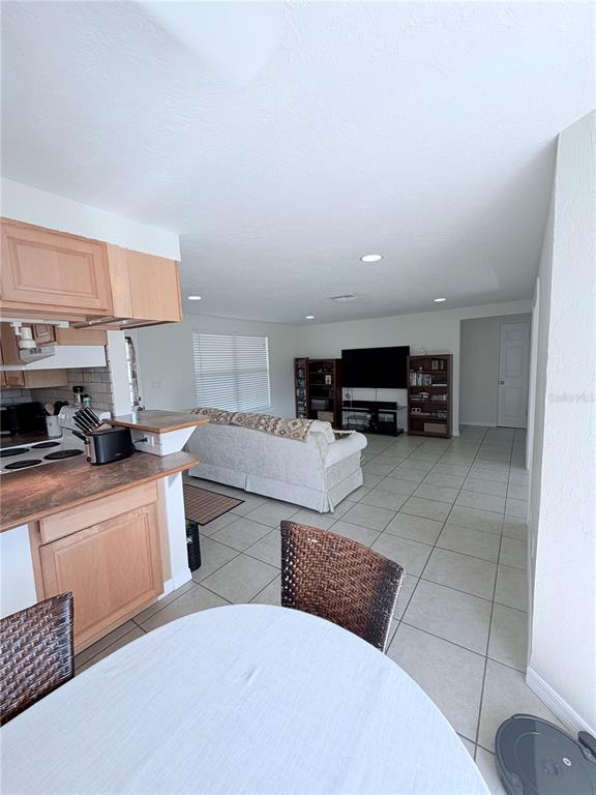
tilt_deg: -6.1
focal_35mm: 14
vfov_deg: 102.1
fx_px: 321
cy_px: 398
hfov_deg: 85.7
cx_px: 298
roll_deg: +1.5
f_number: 2.2
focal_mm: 2.22
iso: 50
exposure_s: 1/121
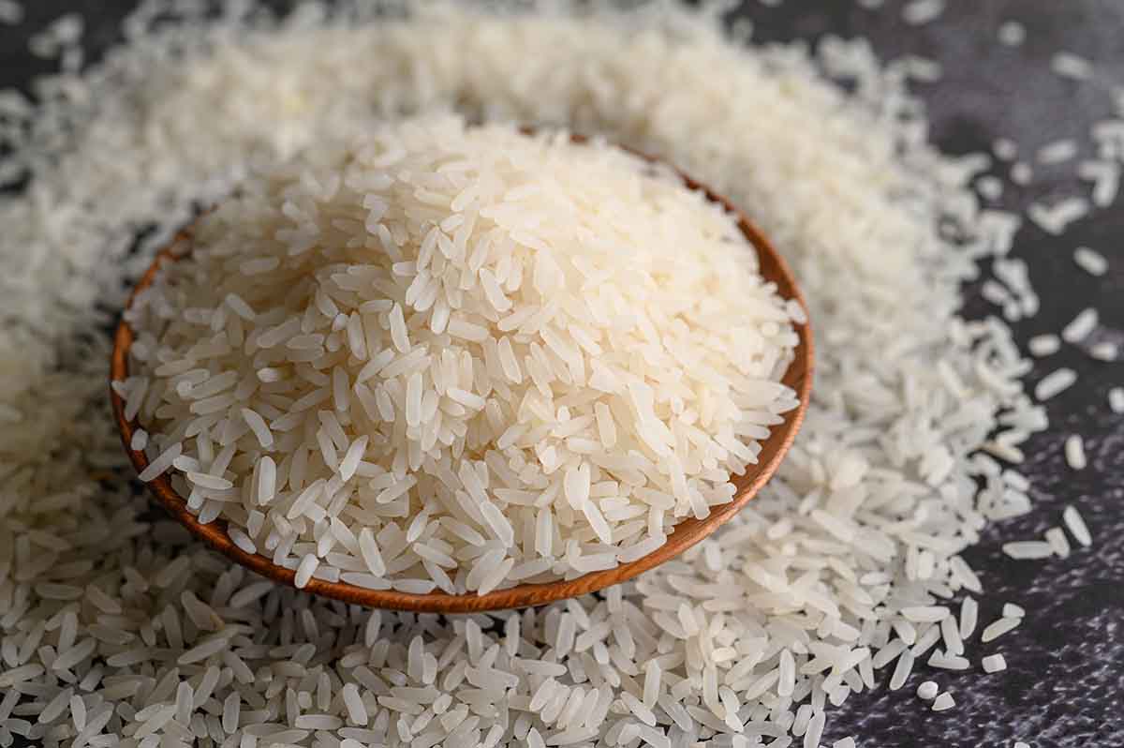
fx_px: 1872
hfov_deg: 33.4
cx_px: 562
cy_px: 374
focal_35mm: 60
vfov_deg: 22.6
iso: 100
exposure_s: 1/125
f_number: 8
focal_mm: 60
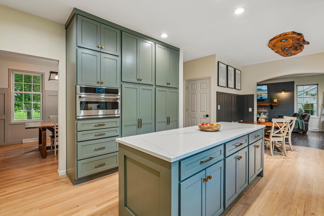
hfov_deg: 91.5
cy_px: 105
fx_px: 158
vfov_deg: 68.8
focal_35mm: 18
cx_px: 155
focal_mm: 16.5
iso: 320
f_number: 9
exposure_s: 1/6
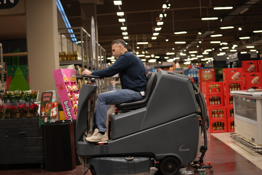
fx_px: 509
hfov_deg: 28.8
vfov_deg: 19.5
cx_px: 131
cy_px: 88
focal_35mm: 70
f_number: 2.8
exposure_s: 1/100
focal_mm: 70
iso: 200
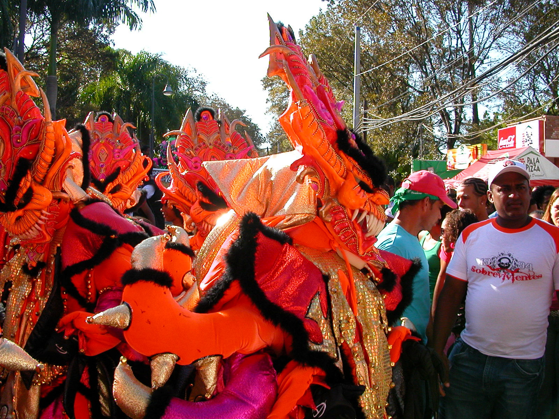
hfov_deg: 50.1
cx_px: 280
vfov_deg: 38.7
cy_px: 210
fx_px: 597
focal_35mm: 37
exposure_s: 1/219
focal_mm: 5.6
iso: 100
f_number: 4.5
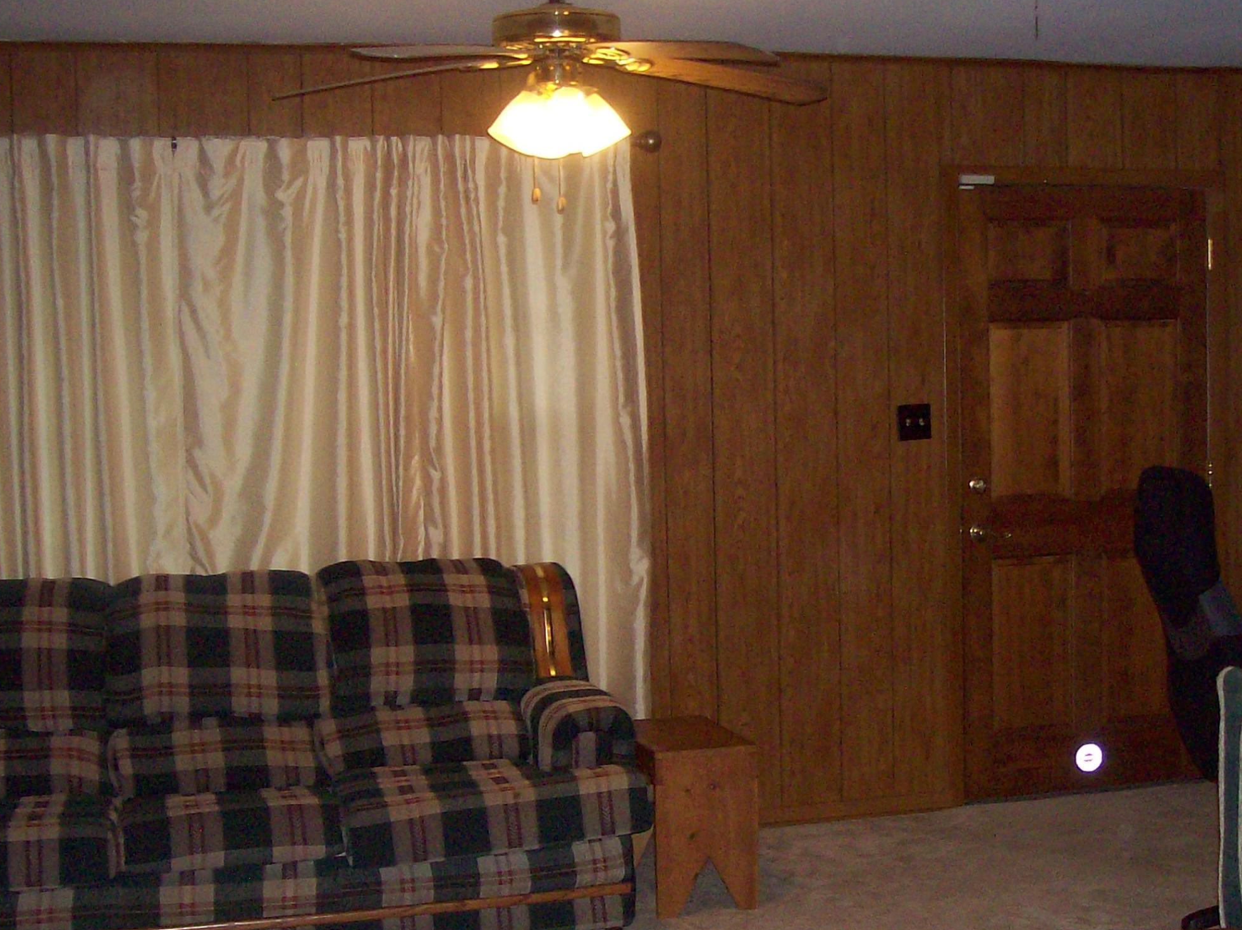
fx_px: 1972
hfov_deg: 34.7
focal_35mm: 55
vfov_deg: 26.5
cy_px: 533
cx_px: 808
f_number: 2.7
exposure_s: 1/64
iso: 140
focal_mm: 6
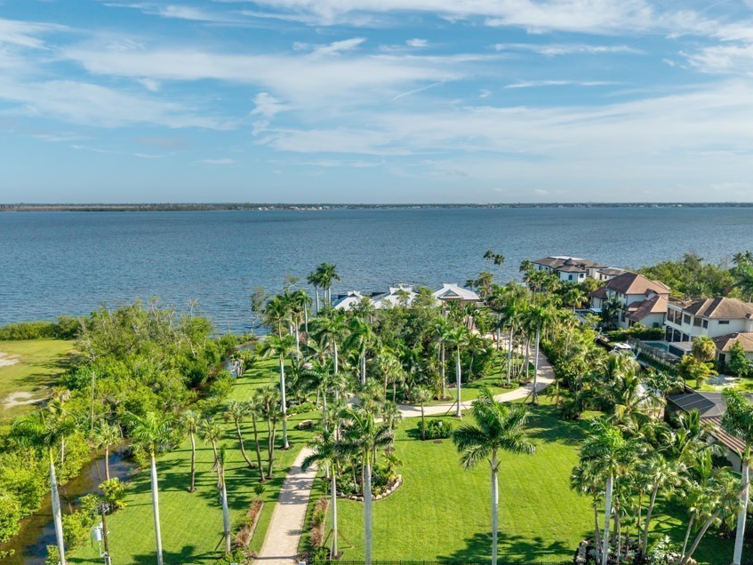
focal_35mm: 29
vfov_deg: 48.0
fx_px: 631
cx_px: 400
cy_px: 337
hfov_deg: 61.6
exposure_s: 1/500
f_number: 1.8
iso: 100
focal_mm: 8.67
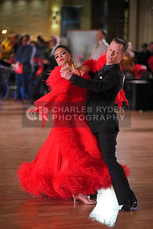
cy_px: 114
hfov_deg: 8.8
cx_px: 76
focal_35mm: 156
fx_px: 994
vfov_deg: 13.2
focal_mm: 156
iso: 1000
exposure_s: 1/500
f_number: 2.8
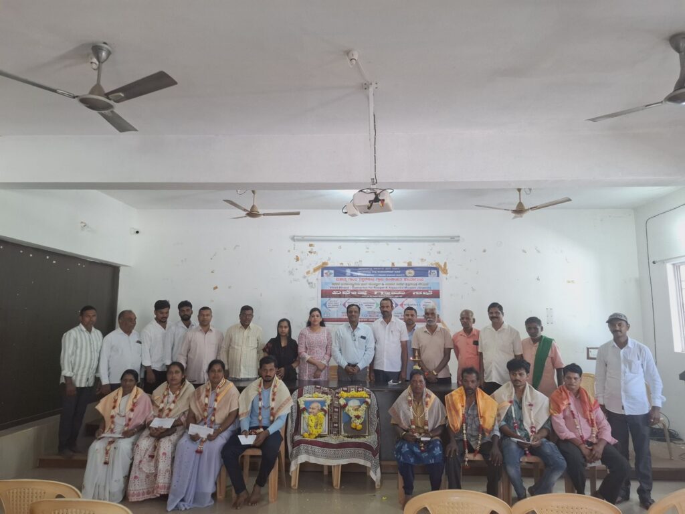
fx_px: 455
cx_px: 342
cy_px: 257
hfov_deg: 73.9
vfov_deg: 58.9
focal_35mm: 23
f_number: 1.8
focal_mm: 5.54
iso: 250
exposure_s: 1/100
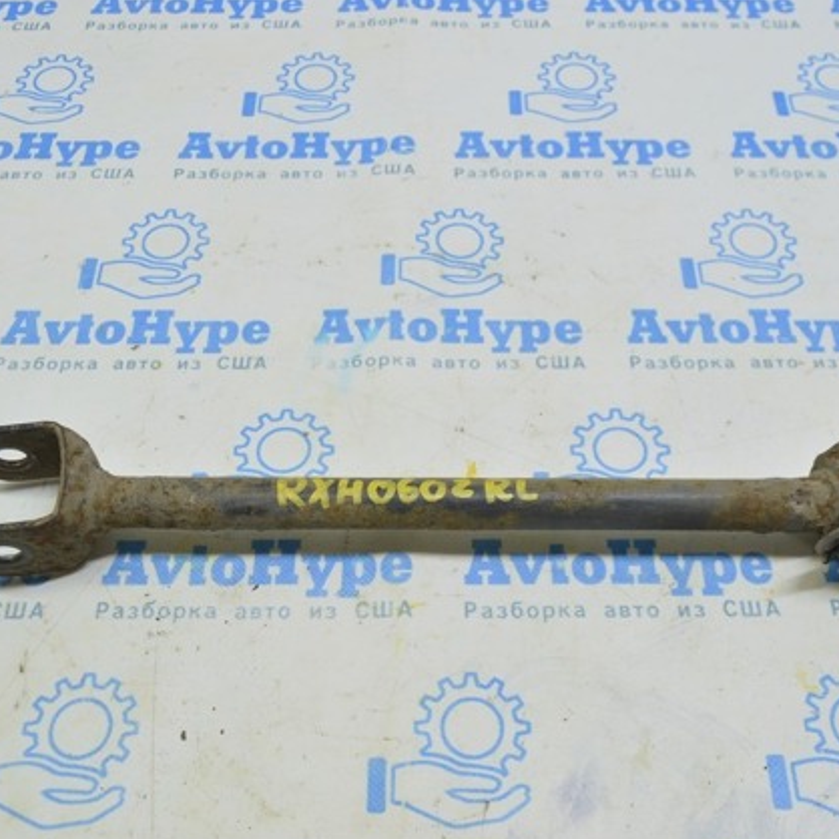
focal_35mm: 39
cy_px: 425
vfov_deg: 42.8
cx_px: 411
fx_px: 1069
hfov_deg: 42.8
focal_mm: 20
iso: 400
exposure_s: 1/25
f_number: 5.6
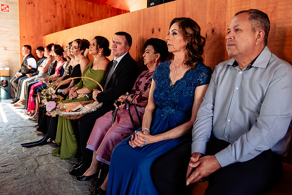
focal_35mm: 32
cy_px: 98
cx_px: 146
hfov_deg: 58.3
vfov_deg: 40.8
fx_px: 262
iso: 800
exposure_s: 1/400
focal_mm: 32
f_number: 3.2
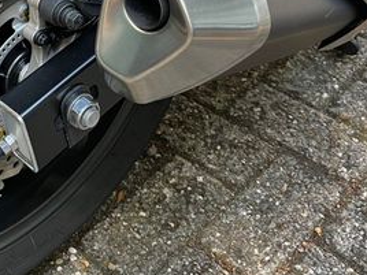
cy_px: -18
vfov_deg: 22.5
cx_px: 38
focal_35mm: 62
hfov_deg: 29.9
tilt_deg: -32.9
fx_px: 657
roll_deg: +7.0
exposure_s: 1/99
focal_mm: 5.1
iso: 125
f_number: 1.6
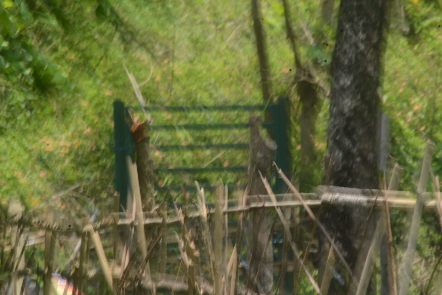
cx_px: 221
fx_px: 5525
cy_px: 148
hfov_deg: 4.6
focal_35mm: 450
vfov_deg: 3.1
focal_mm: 300
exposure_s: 1/2.5
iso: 100
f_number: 29
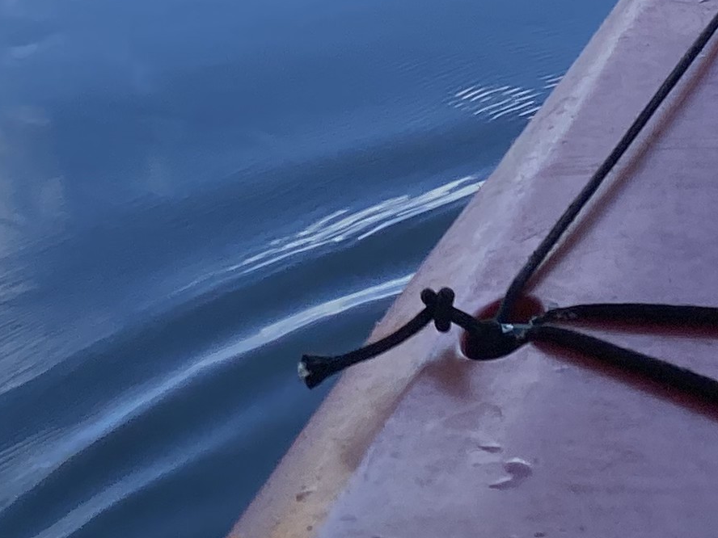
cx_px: 213
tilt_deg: -4.3
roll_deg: +1.0
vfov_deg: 11.3
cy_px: -561
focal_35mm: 118
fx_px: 2448
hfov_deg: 16.6
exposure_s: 1/2028
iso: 32
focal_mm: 4.25
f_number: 1.8
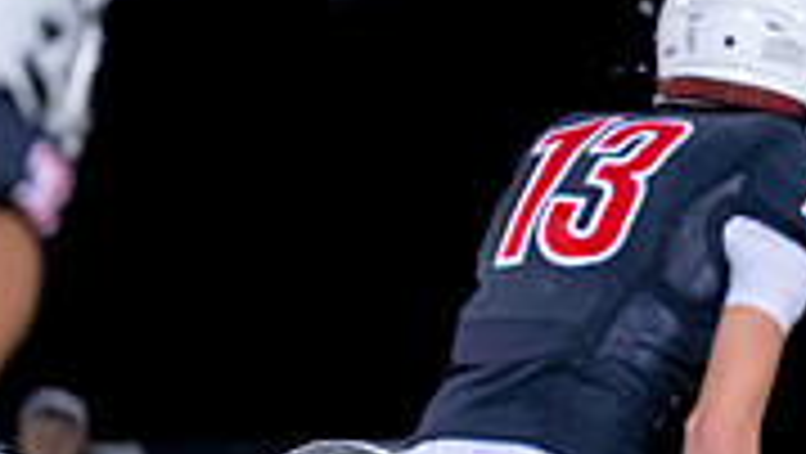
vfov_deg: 1.2
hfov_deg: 2.1
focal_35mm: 1047
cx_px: 1589
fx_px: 22393
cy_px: 228
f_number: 2.8
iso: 2000
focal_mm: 200
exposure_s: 1/1000
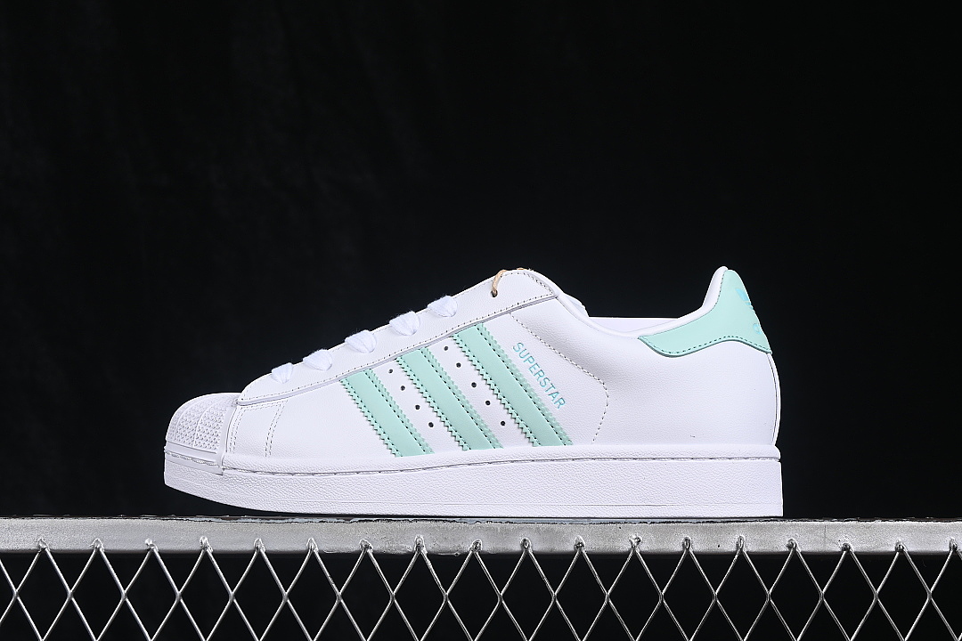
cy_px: 320
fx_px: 2004
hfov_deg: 27.0
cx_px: 481
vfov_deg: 18.2
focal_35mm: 75
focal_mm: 50
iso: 160
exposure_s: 1/80
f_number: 8
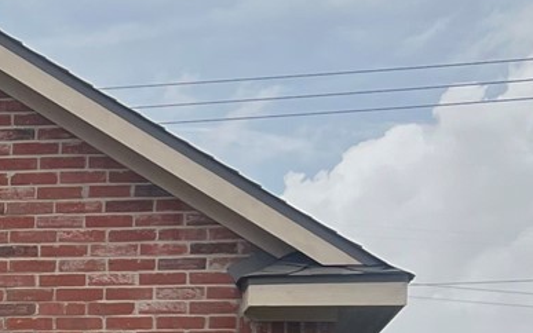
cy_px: 516
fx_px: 2121
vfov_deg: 8.7
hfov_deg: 12.6
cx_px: -532
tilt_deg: +2.7
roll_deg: -2.2
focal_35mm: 146
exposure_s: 1/840
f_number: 1.5
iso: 50
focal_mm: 5.7
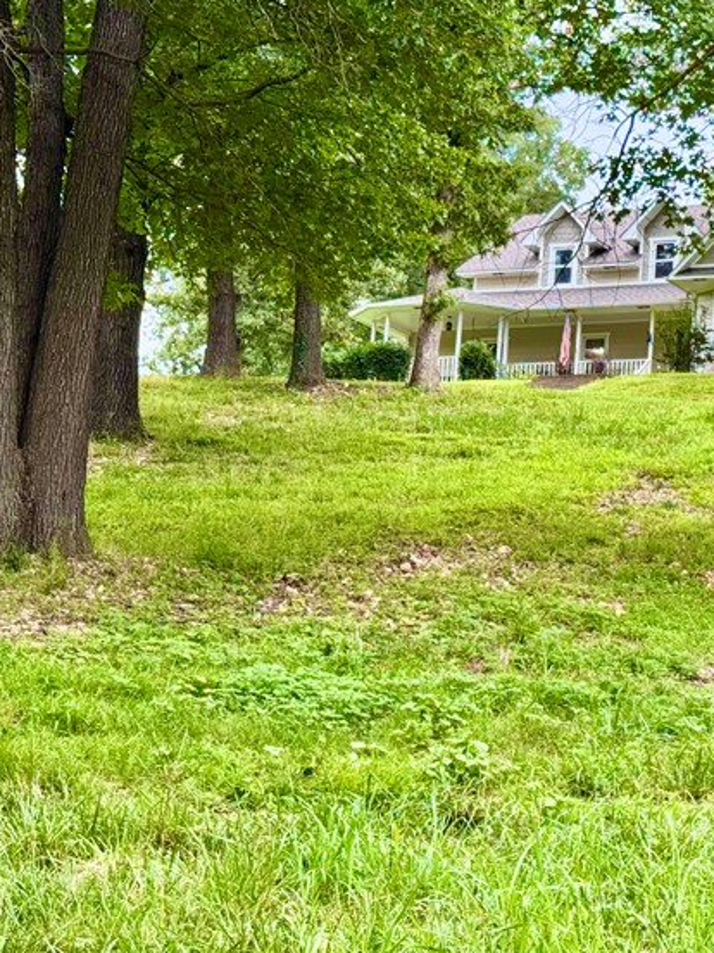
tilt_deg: +10.0
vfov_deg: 22.0
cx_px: 521
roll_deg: -4.1
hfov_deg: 16.5
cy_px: 464
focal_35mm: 89
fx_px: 2448
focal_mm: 6.76
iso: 50
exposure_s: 1/213
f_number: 1.78
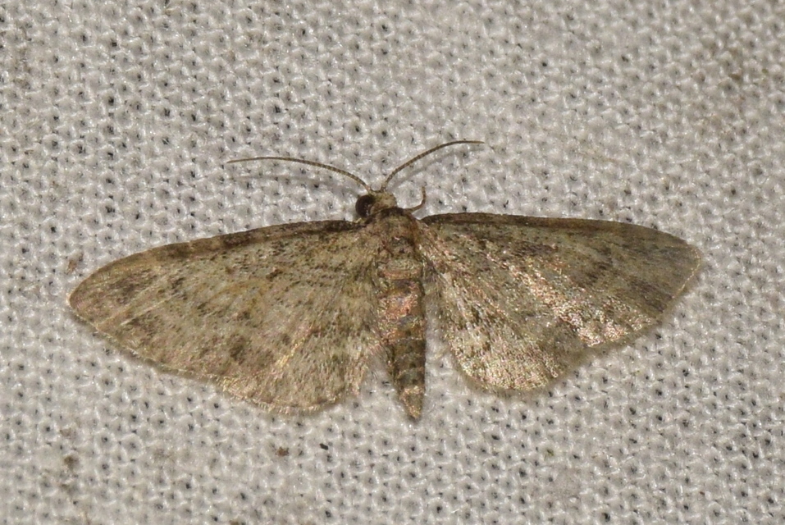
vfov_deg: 6.6
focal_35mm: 210
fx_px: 4583
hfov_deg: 9.8
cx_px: 392
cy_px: 262
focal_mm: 140
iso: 400
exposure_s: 1/160
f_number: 14
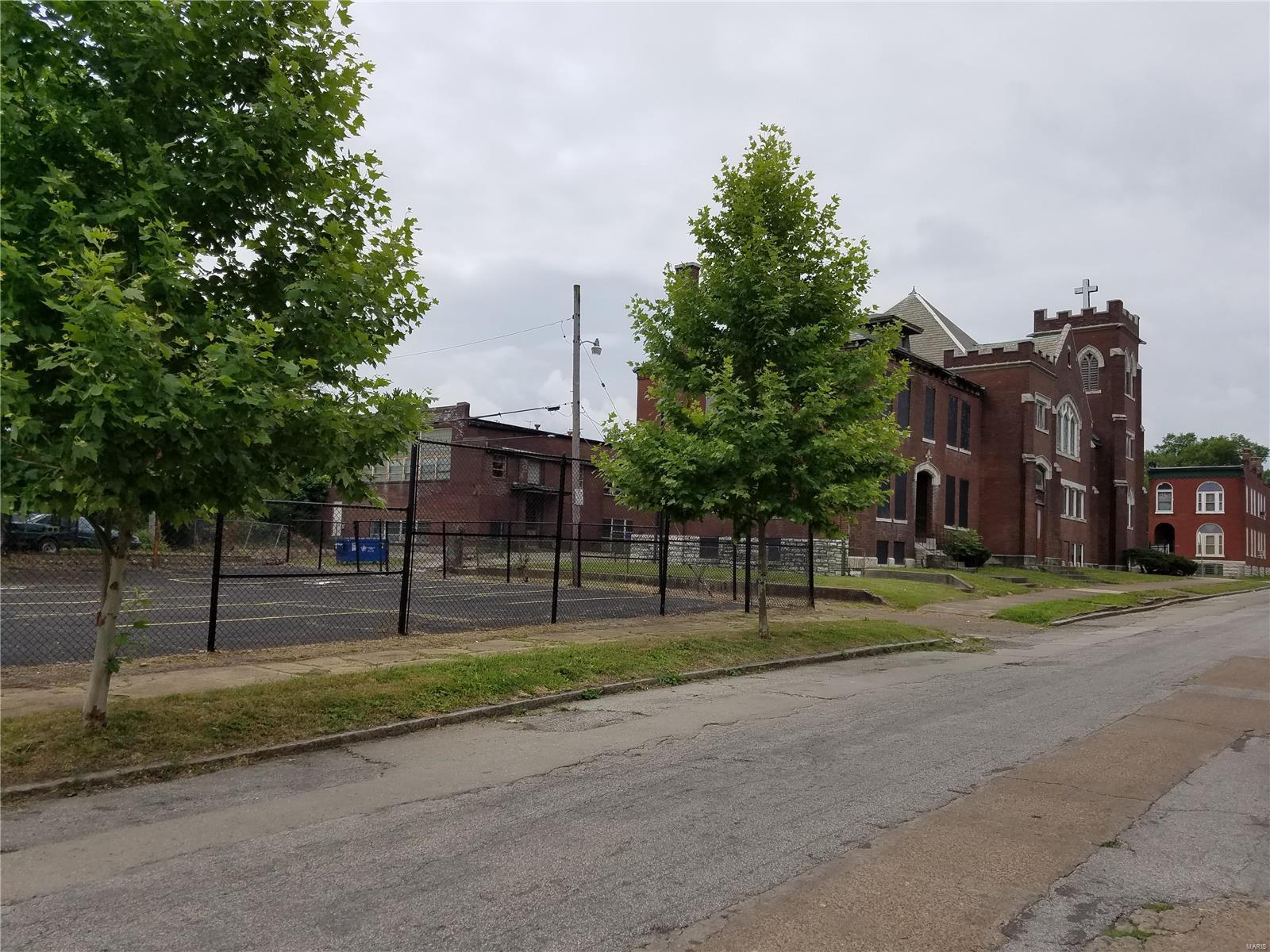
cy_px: 476
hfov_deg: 67.3
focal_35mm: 26
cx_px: 635
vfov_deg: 53.1
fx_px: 954
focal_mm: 4.2
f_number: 1.7
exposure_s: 1/3856
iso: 50
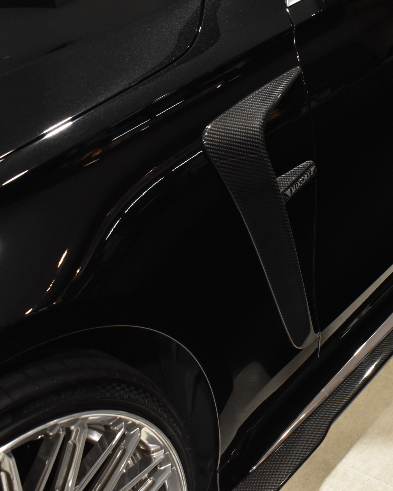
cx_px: 318
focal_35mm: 58
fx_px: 839
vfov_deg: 32.6
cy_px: 245
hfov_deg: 25.9
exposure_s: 1/40
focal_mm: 27
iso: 1600
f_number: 8
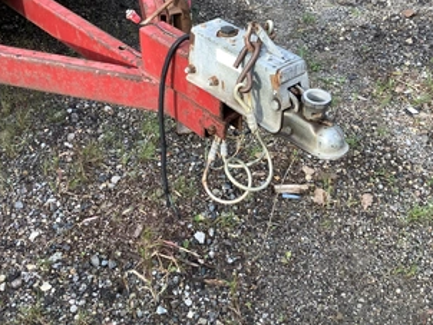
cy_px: 120
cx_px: 245
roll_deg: -4.1
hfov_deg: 45.6
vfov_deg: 35.0
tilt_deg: -36.6
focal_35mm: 41
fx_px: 513
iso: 25
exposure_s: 1/120
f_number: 2.4
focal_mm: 3.3
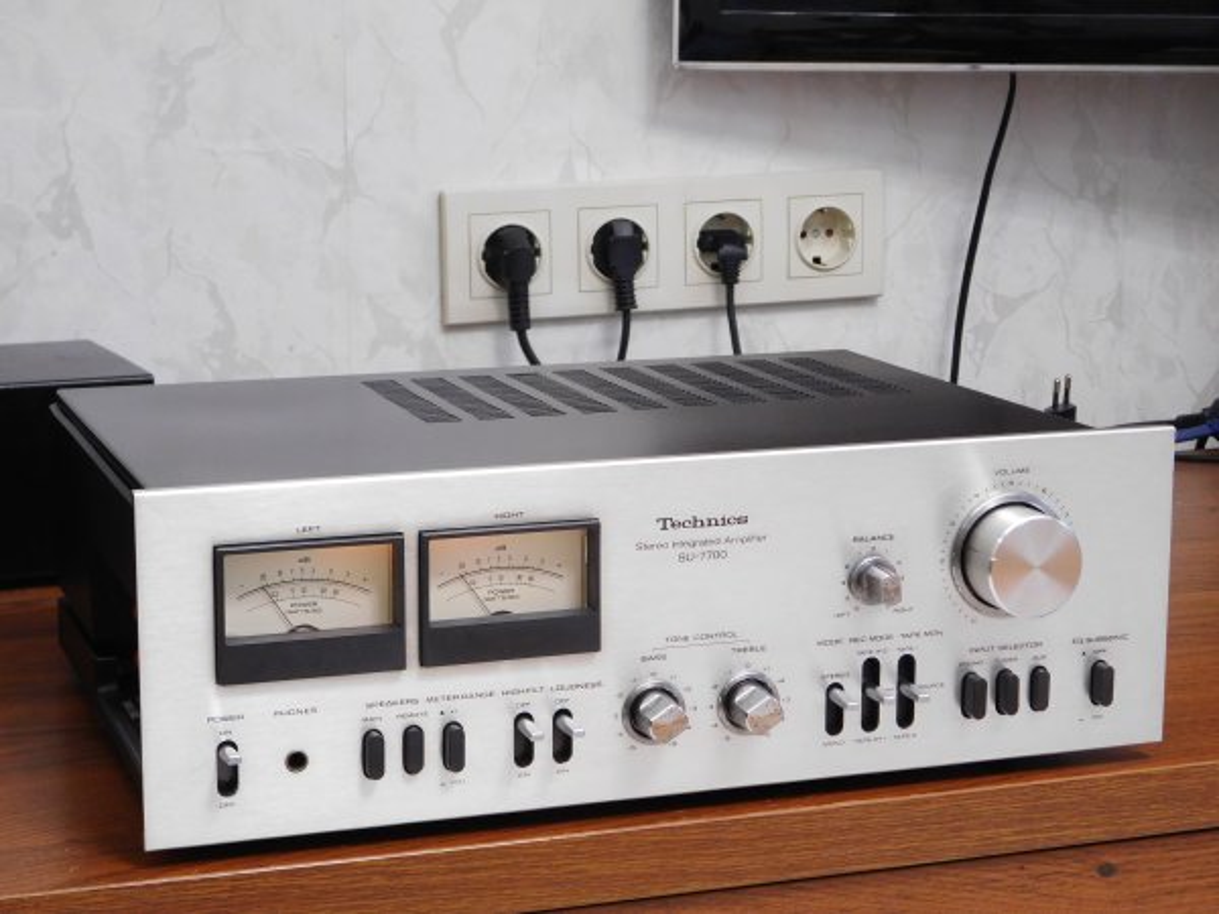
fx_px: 2500
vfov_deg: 20.7
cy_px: 457
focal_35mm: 71
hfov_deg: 27.4
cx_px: 610
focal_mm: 12.6
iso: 400
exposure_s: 1/15
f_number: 4.3
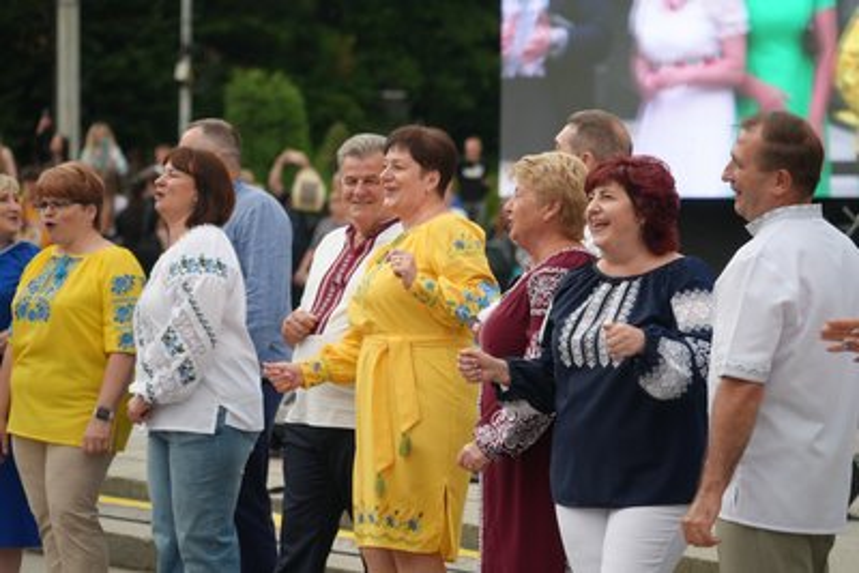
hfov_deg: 13.4
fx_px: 3652
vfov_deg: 9.0
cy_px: 286
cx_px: 430
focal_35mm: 153
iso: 400
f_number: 5
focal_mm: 153
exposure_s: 1/160
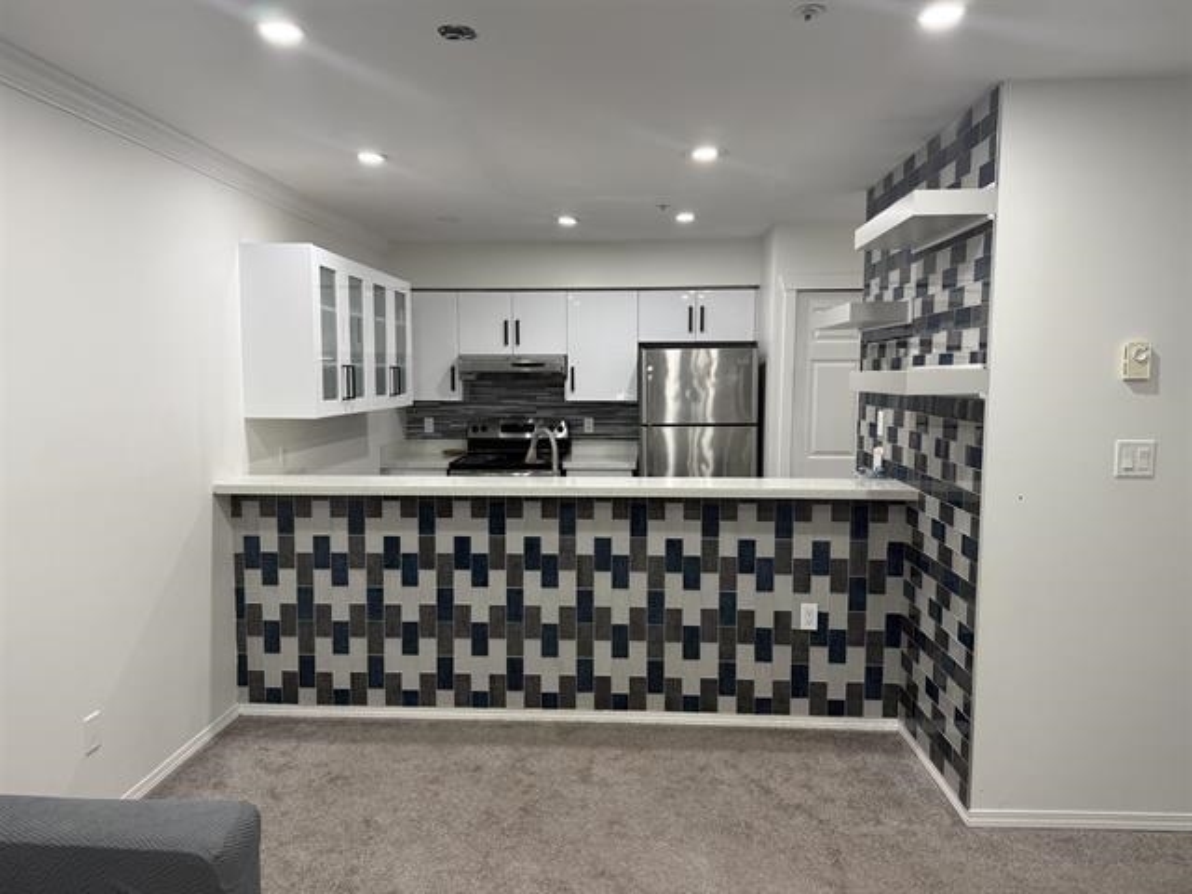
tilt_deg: -5.1
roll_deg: -0.4
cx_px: 596
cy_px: 447
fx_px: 826
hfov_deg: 71.6
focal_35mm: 24
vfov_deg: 56.8
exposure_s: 1/60
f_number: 1.78
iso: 125
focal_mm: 6.76
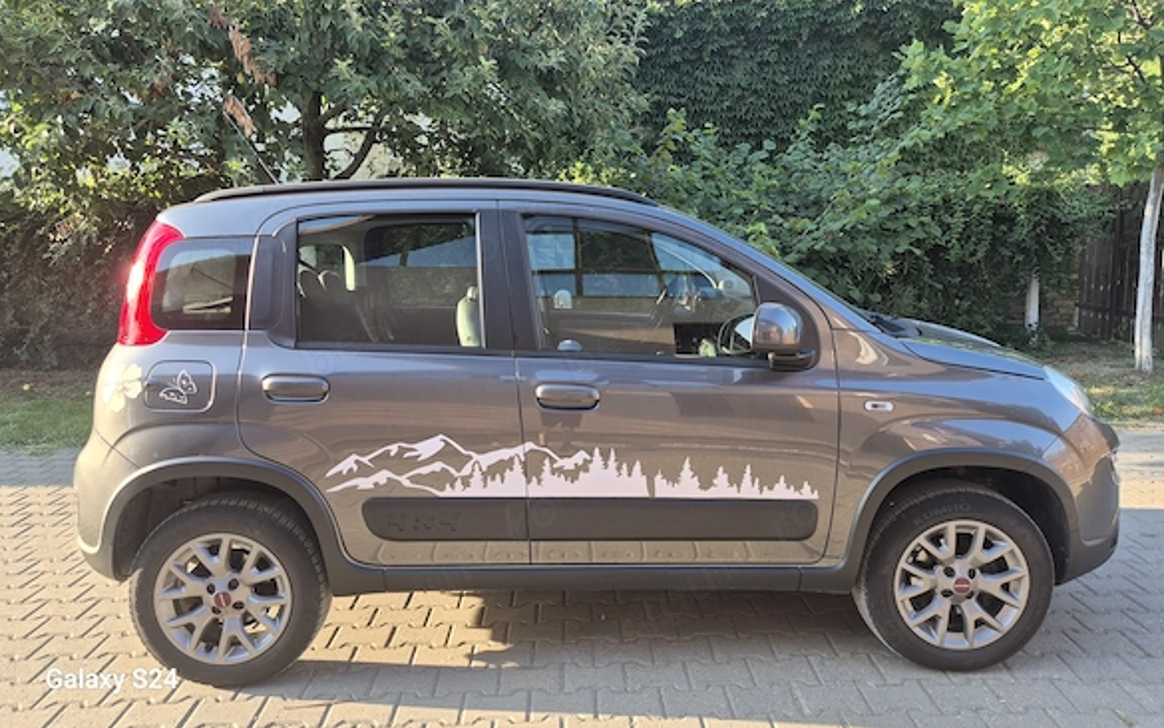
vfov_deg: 49.1
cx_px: 585
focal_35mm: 25
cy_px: 310
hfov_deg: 72.5
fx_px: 793
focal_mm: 5.4
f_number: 1.8
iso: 32
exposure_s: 1/180
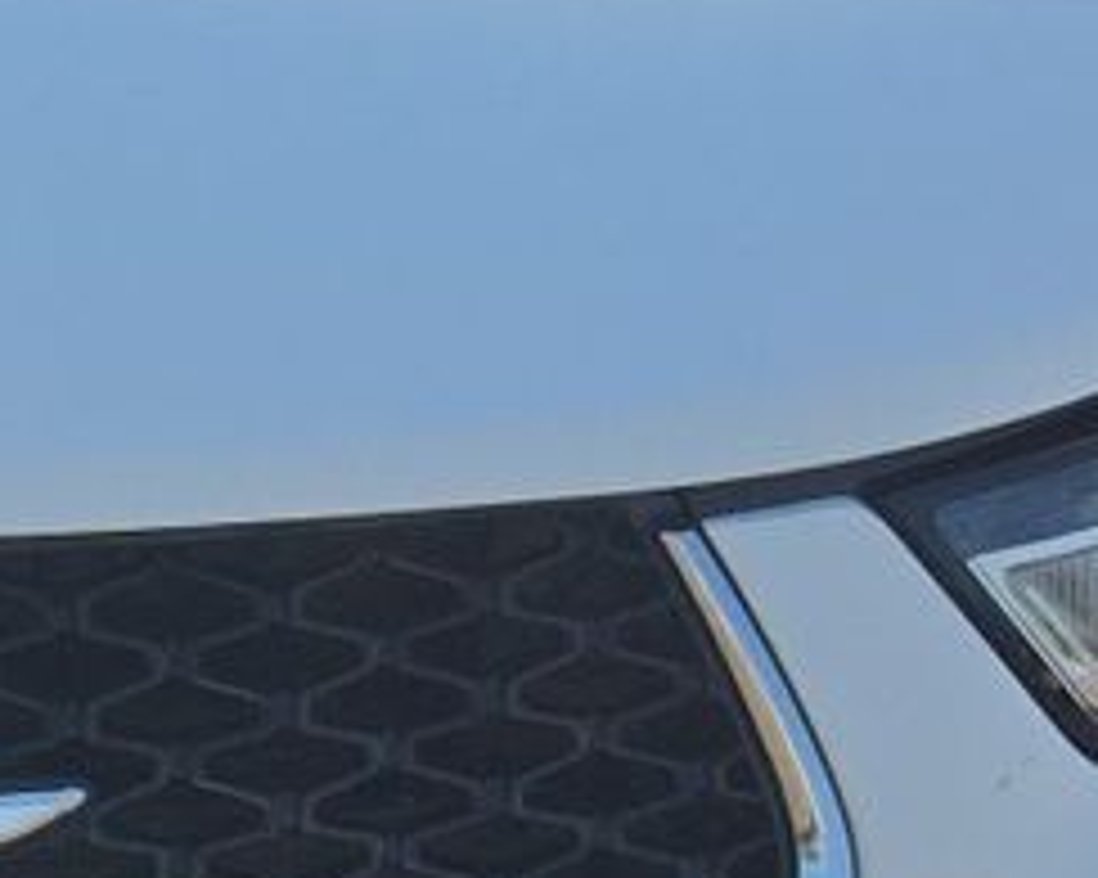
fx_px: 4775
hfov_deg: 12.2
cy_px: 617
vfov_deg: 10.5
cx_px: -738
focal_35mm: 147
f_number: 1.4
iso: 65
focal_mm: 6.5
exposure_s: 1/5445
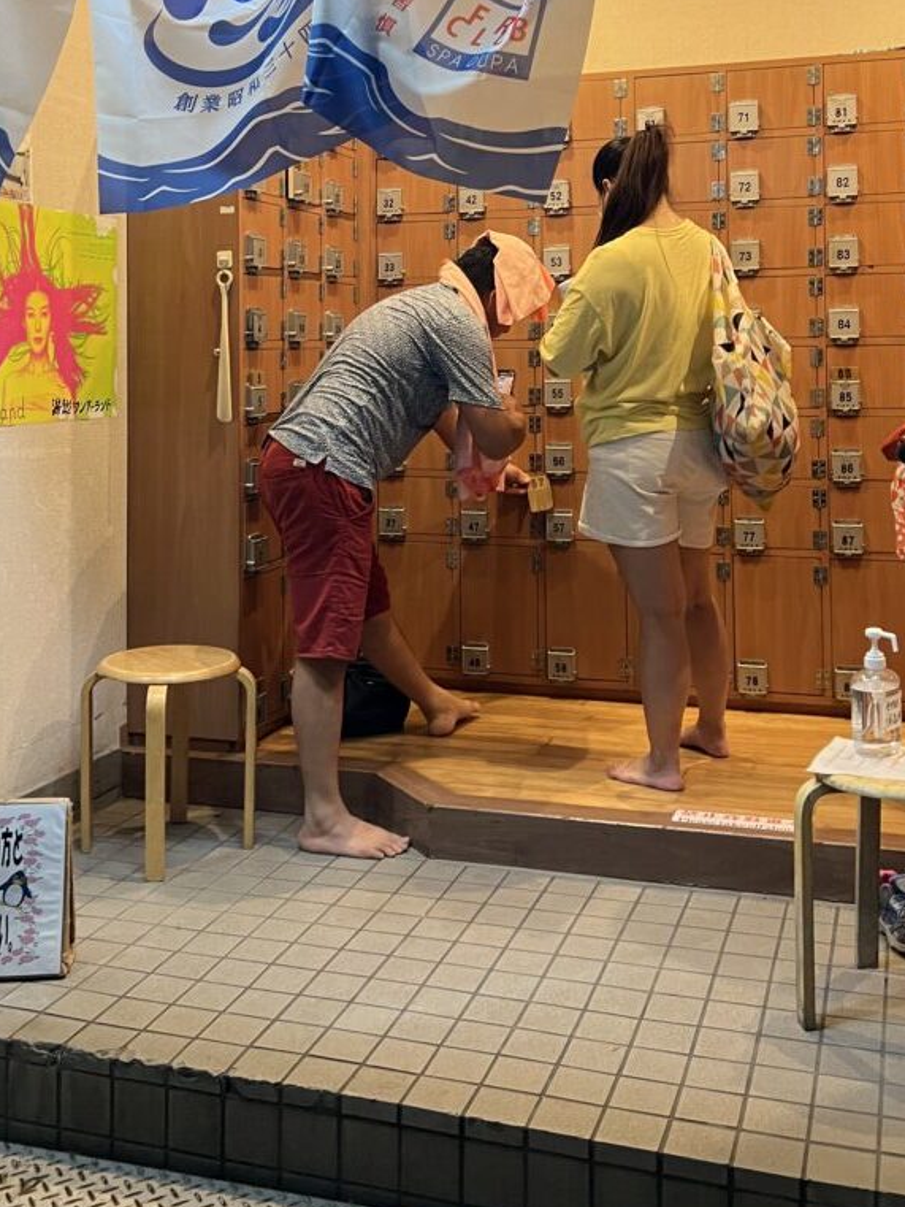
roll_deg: +1.0
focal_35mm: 41
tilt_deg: +1.9
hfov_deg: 35.1
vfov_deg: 44.5
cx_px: 430
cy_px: 328
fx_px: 1429
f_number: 1.5
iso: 125
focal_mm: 5.7
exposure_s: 1/50
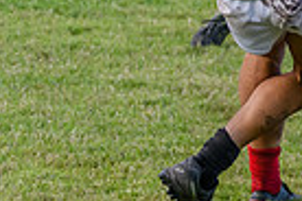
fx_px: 6241
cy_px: -33
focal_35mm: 744
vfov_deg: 1.8
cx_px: 400
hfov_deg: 2.8
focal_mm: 150
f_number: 5
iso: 2000
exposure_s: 1/2000
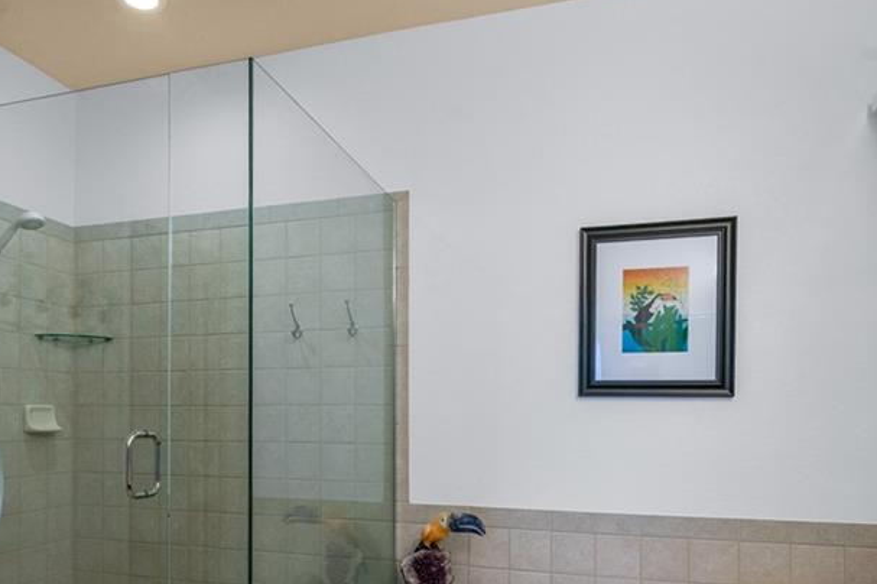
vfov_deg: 46.8
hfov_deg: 67.0
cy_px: 409
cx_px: 370
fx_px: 657
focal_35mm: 27
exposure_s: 1/25
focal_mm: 16
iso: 400
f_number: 8
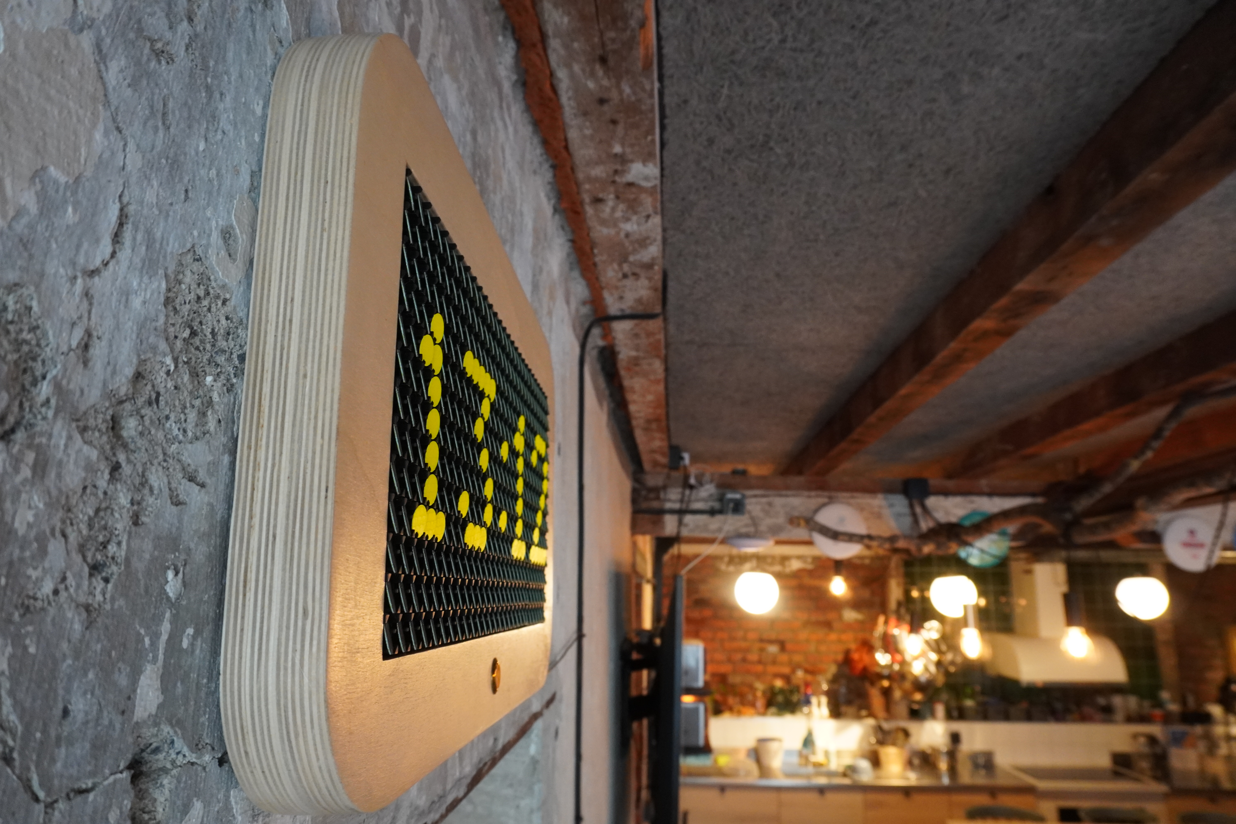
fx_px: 824
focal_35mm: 24
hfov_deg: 73.7
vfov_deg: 53.1
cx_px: 618
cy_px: 412
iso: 2000
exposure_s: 1/30
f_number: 6.3
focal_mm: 16
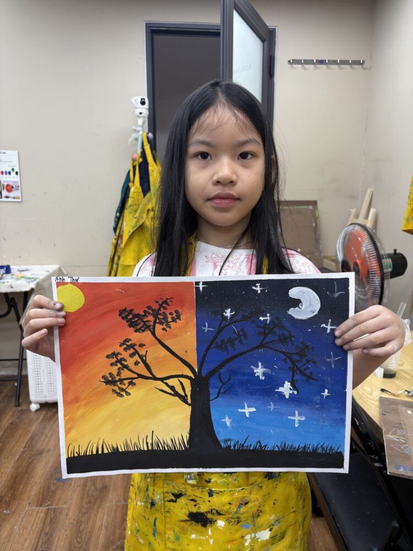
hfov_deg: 53.1
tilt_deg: -10.4
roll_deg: -0.3
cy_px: 276
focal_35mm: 26
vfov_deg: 67.3
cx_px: 206
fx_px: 414
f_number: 1.6
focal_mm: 5.96
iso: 64
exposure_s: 1/100
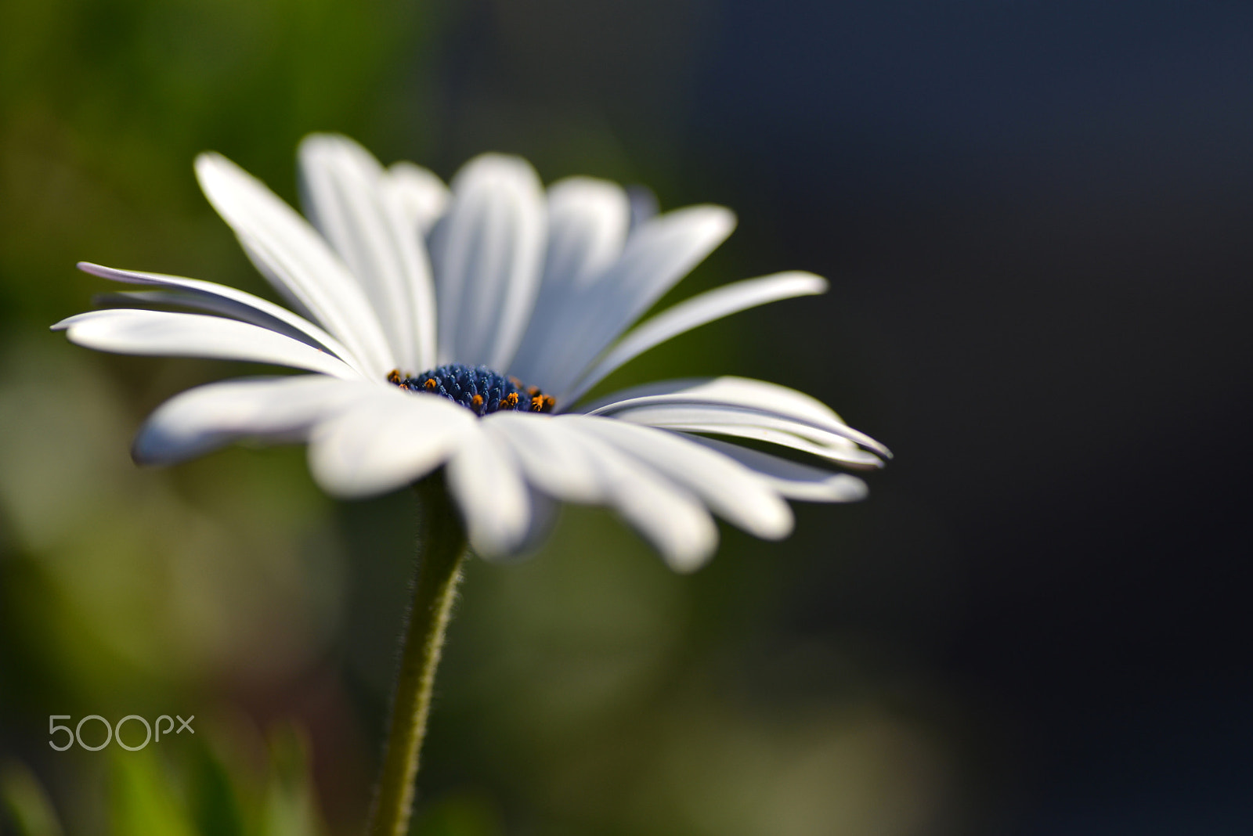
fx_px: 3133
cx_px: 626
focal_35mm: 90
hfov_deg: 22.6
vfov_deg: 15.2
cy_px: 418
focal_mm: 90
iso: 200
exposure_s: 1/4000
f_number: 4.8
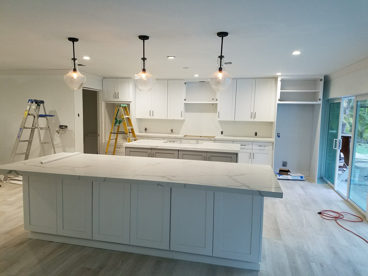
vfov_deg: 53.1
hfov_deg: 67.3
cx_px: 184
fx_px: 276
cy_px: 138
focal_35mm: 26
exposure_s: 1/40
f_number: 1.7
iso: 160
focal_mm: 4.2
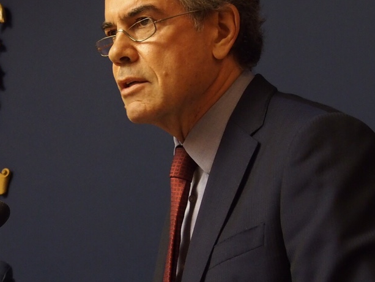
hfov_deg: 19.9
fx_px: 1040
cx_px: 7
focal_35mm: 96
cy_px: 127
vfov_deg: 15.4
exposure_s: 1/50
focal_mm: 9.8
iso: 500
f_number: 2.8
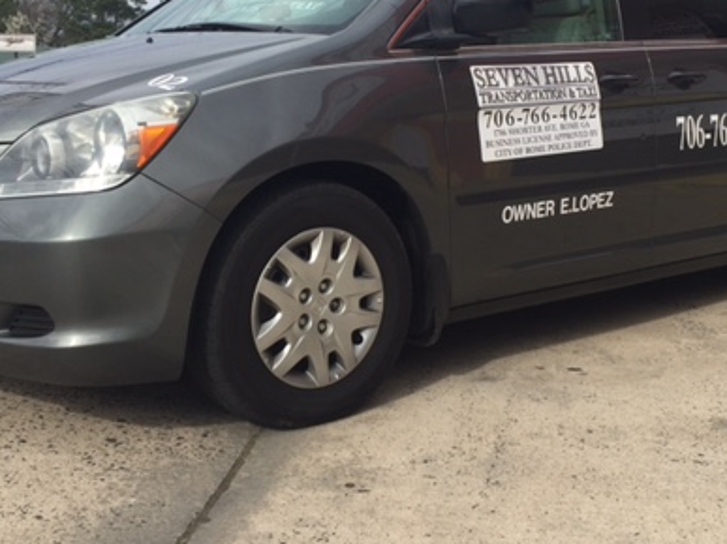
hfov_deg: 39.7
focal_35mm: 48
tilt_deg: -5.5
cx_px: 383
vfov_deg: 30.1
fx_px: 1008
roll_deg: -1.2
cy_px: 199
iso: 32
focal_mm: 4.15
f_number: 2.2
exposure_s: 1/1099
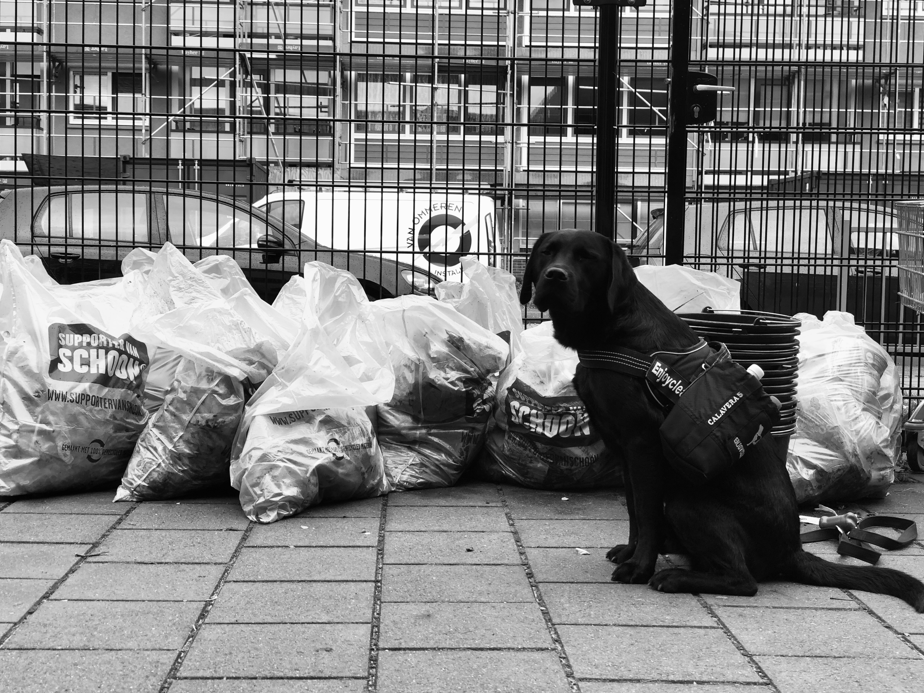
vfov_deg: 27.5
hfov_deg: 36.2
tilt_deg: -2.7
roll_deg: -1.4
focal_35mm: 53
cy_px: 342
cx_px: 468
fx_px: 1415
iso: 20
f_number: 2.4
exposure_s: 1/120
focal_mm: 6
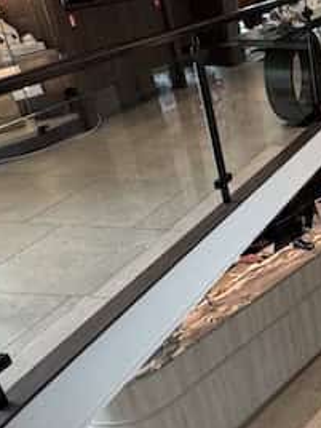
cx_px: 497
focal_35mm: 47
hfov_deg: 23.7
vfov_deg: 40.4
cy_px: 205
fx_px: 581
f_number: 2.2
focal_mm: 2.2
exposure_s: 1/100
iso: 250
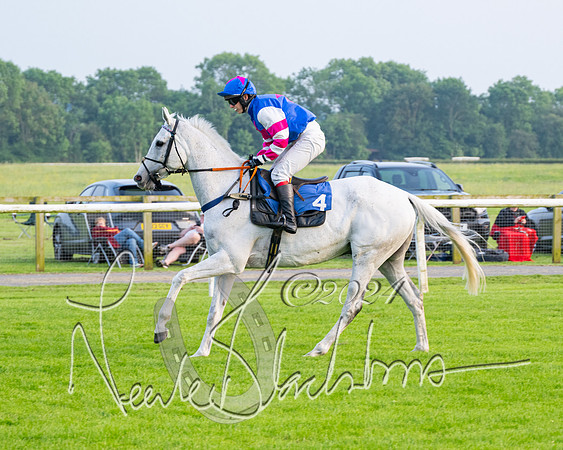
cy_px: 226
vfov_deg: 9.2
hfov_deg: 11.5
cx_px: 380
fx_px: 2786
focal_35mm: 167
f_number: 4
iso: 400
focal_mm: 98
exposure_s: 1/800
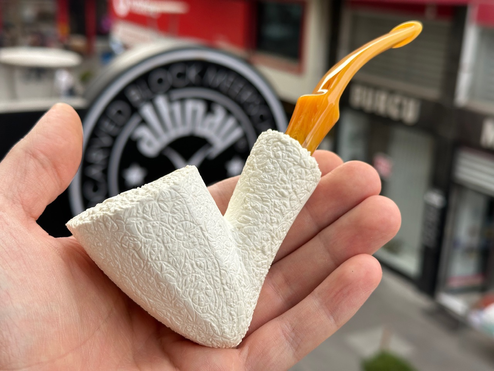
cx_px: 247
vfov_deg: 30.3
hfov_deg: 39.7
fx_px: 685
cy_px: 186
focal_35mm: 48
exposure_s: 1/872
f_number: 1.78
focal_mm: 6.86
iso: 64
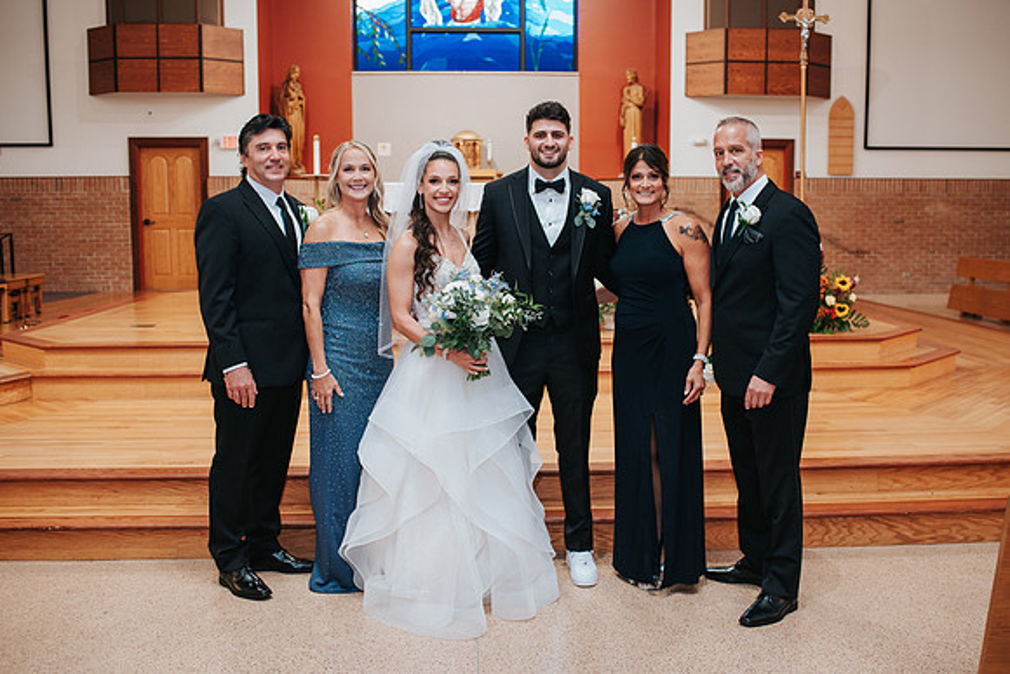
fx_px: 1024
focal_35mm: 37
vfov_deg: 36.4
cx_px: 527
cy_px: 337
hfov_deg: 52.5
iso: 1000
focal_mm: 35
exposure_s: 1/125
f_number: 2.8
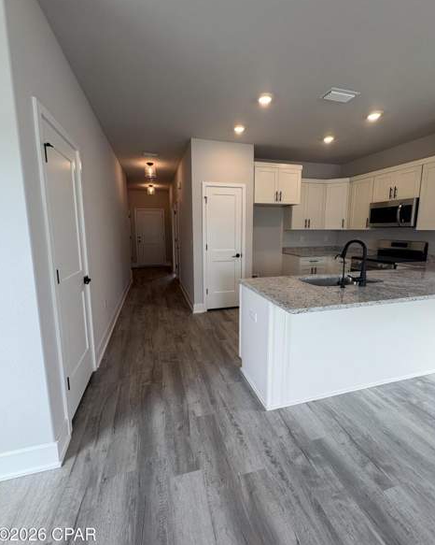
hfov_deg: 84.0
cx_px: 219
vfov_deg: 96.8
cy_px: 263
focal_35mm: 15
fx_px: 242
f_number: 2.2
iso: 100
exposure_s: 1/120
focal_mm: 2.22
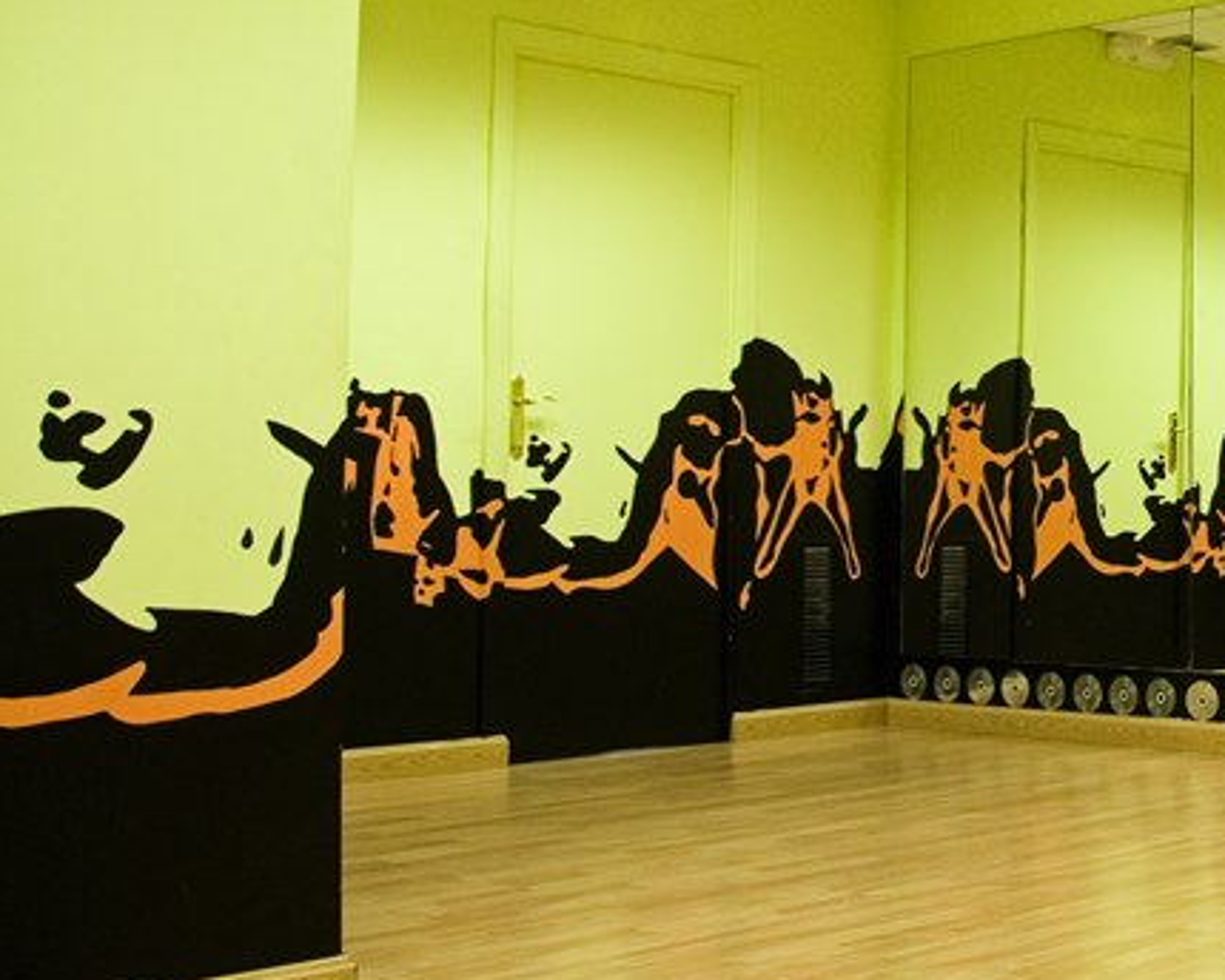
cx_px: 1370
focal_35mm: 59
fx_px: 2139
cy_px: 306
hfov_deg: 28.8
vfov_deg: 25.6
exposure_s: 1/60
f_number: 3.5
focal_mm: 18
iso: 640
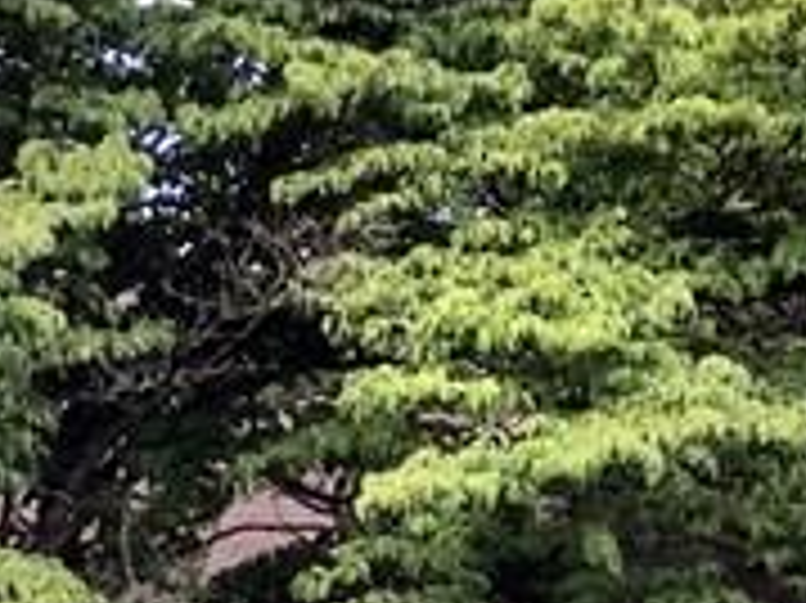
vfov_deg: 8.7
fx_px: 3863
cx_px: -1085
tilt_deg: +0.9
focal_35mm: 166
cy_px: 963
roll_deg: +1.5
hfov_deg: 10.4
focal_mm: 4.15
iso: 25
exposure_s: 1/432
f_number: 2.2
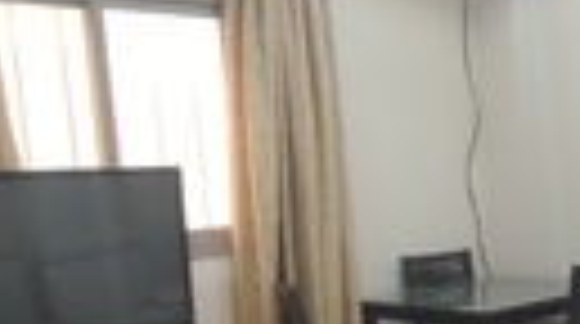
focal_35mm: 58
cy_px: 277
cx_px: 591
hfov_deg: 32.9
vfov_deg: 20.3
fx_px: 890
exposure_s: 1/100
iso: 320
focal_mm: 1.6
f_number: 2.2
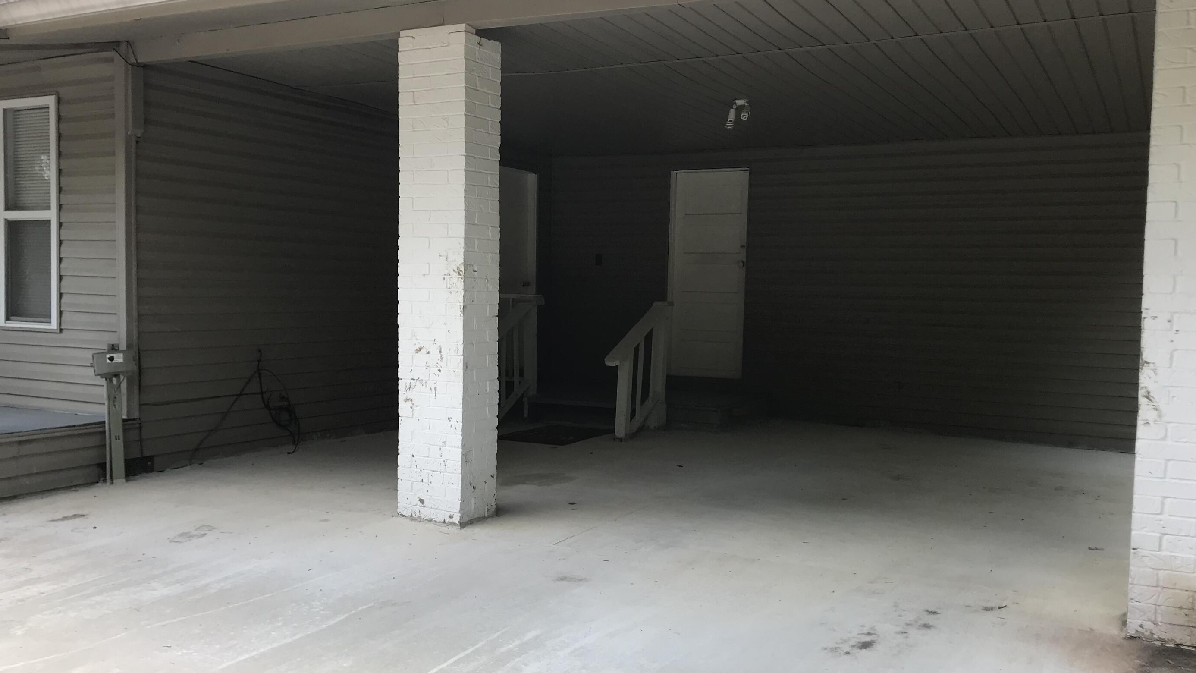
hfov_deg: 59.5
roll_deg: -0.8
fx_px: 1047
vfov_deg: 35.6
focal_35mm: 33
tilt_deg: -2.7
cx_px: 621
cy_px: 369
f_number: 1.8
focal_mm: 3.99
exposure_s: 1/327
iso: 20
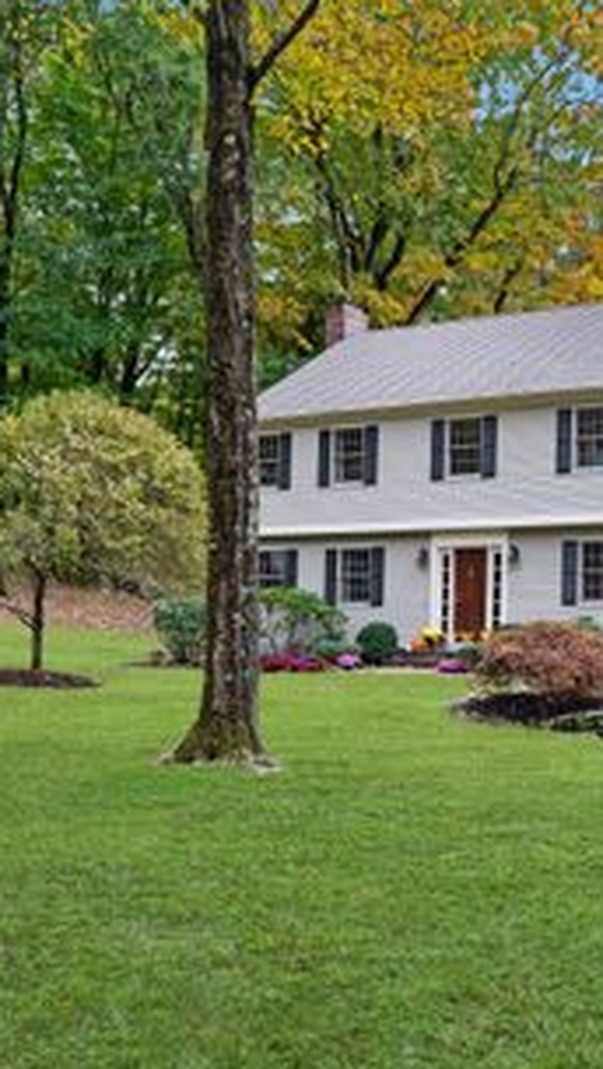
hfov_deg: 23.8
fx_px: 1362
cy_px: 552
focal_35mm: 48
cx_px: 614
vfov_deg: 42.9
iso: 400
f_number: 8
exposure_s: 1/80
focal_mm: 28
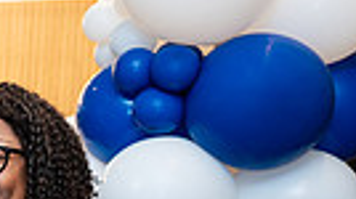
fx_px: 1150
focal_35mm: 122
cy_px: 280
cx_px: -357
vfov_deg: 9.7
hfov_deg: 14.5
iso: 320
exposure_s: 1/160
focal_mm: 26
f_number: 2.8
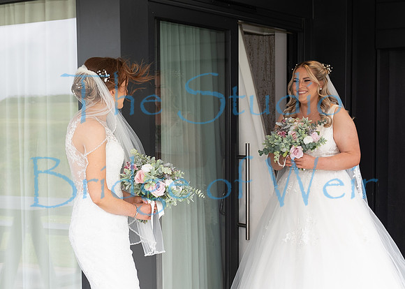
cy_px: 219
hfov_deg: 25.5
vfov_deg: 18.3
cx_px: 129
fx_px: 891
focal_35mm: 77
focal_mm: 28
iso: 100
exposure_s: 1/400
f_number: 3.5
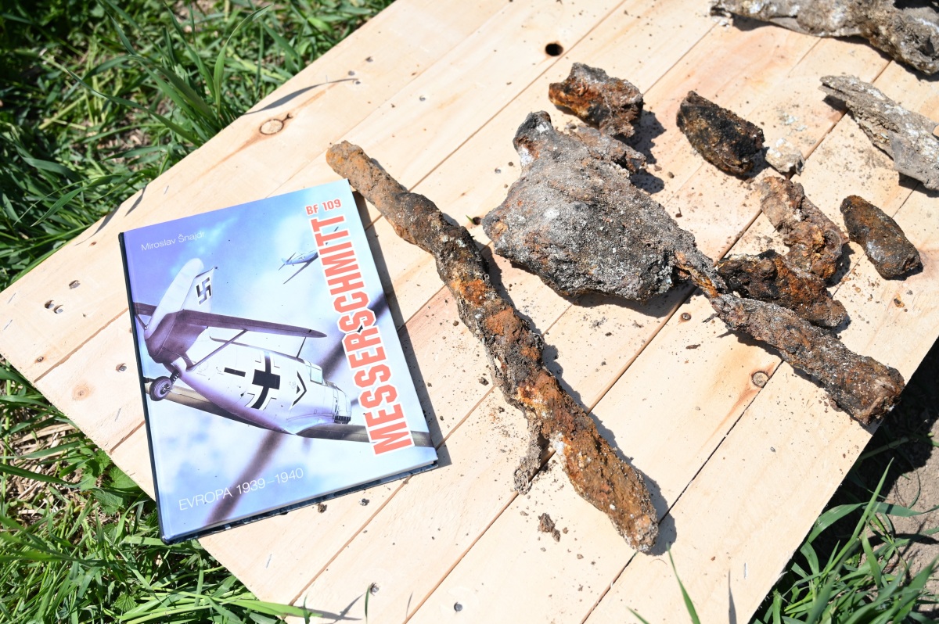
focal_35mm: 35
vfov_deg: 37.8
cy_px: 312
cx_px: 470
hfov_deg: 54.5
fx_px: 912
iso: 125
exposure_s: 1/1250
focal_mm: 35
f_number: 4
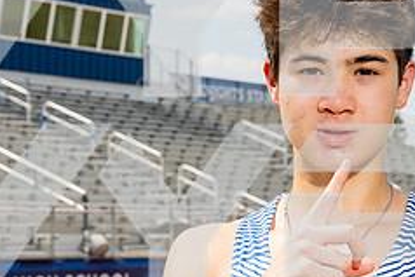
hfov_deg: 15.0
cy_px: 208
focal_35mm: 137
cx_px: 231
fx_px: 1580
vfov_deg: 10.0
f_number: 8
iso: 100
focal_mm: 52
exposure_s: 1/250
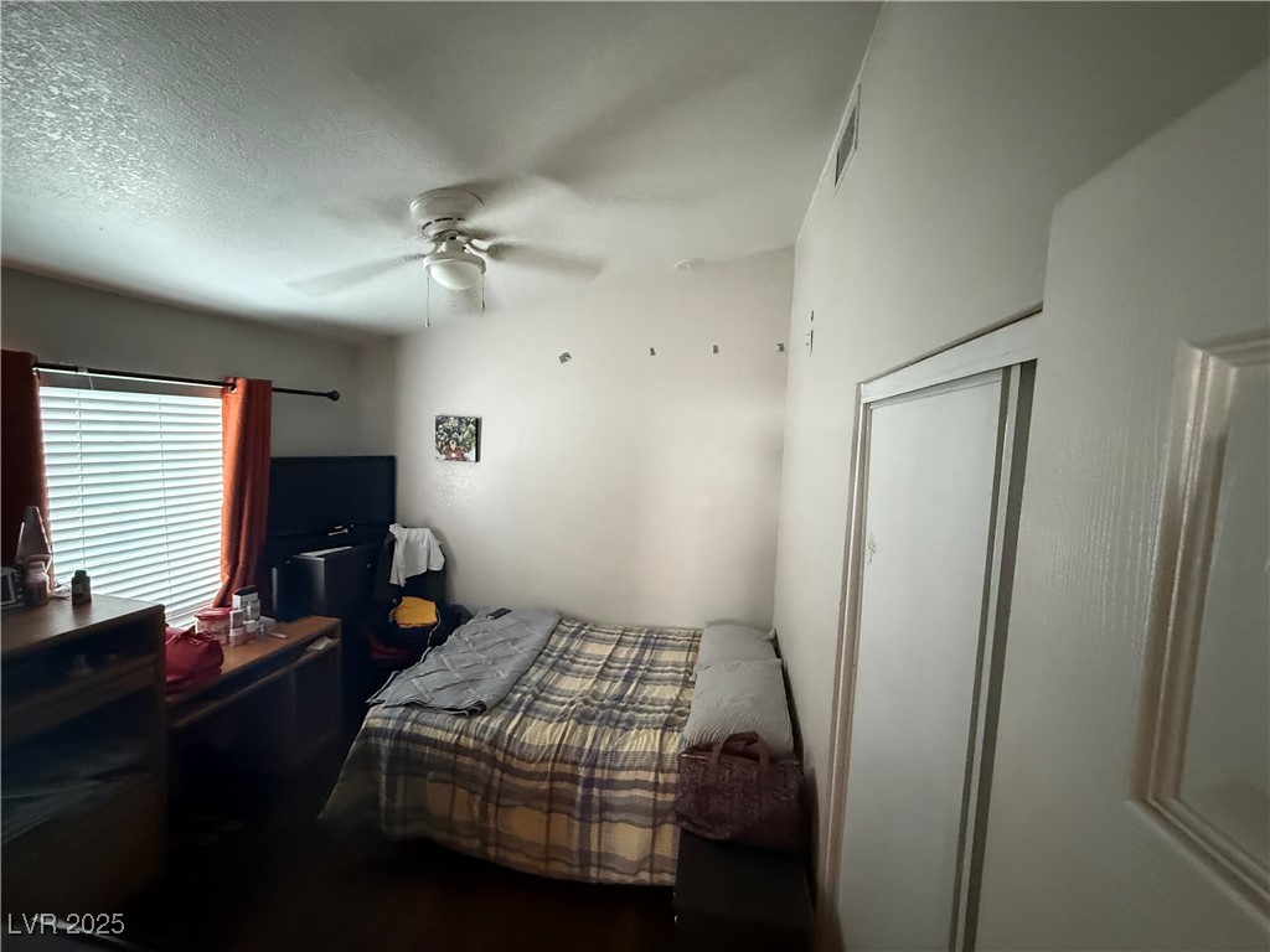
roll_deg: -2.4
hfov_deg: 102.1
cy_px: 476
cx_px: 635
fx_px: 514
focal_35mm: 14
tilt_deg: -3.6
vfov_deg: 85.7
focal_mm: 2.22
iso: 1000
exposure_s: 1/40
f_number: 2.2
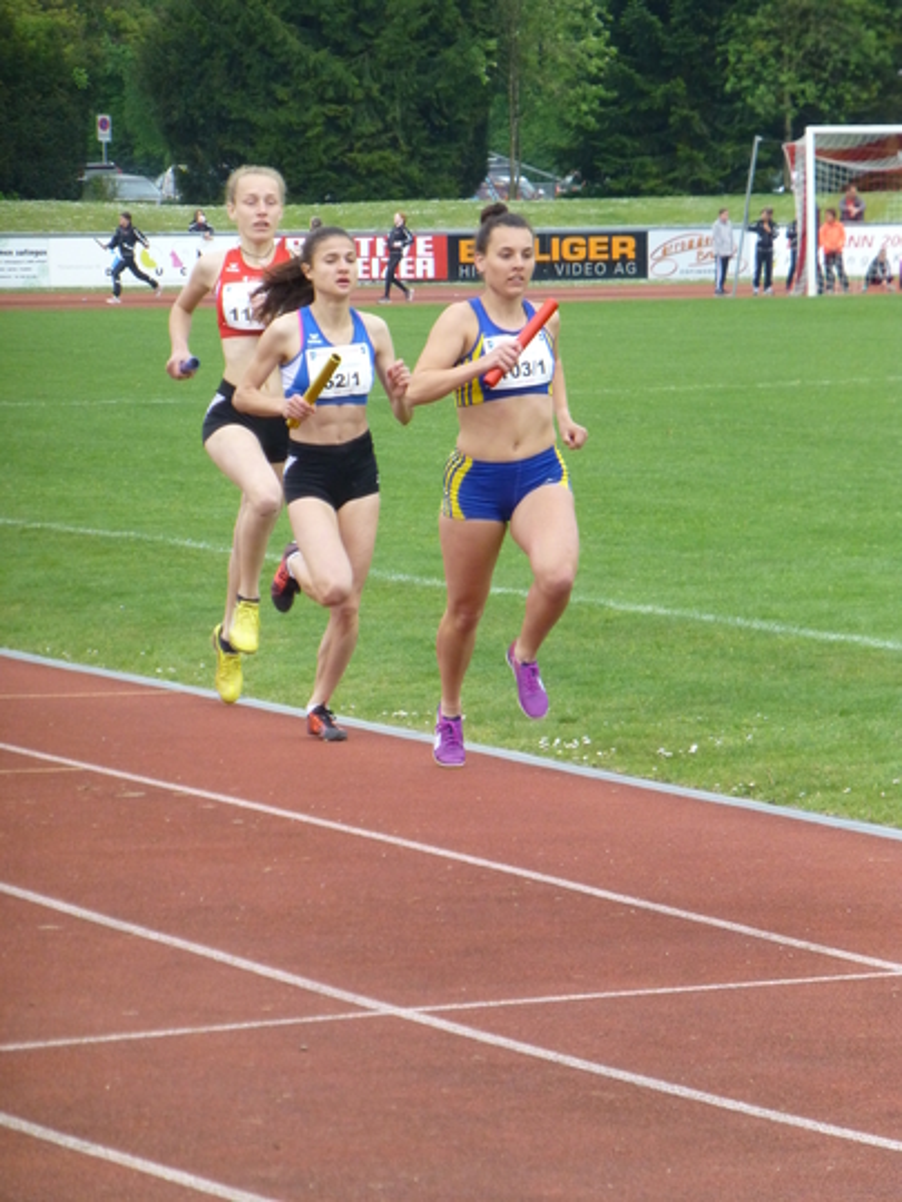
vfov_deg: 8.6
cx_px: 451
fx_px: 8026
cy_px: 601
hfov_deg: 6.4
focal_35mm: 231
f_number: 5.6
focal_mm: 41.3
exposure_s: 1/400
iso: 400
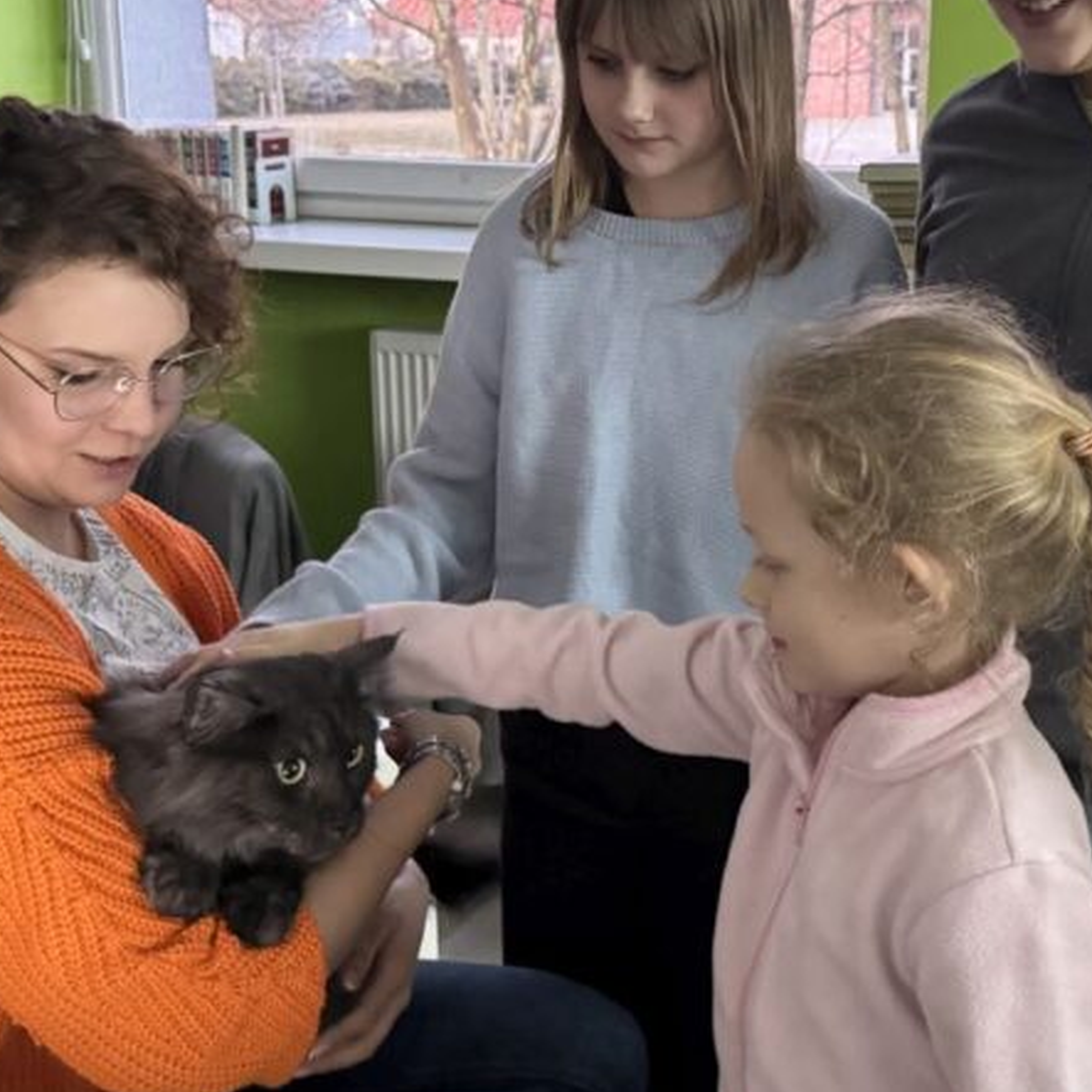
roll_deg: +0.2
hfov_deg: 36.6
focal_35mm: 46
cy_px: 473
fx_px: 1642
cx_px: 673
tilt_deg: -13.1
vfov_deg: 36.7
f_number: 1.78
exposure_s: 1/30
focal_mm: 6.76
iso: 1250
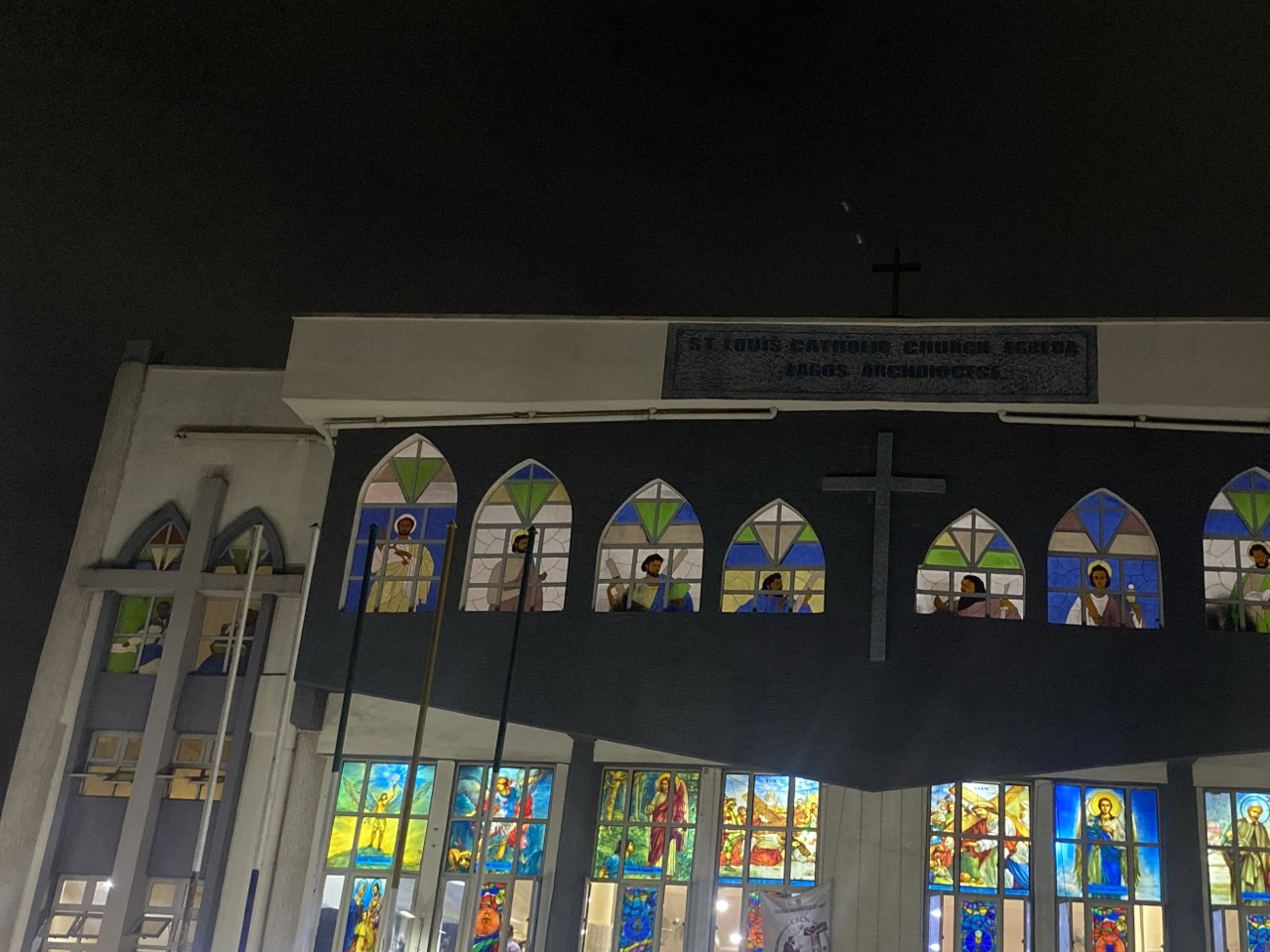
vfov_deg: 35.8
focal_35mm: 40
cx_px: 793
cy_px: 584
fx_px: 1468
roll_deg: -2.9
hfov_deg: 46.4
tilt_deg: +22.6
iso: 640
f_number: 1.8
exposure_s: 1/28
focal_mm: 4.25
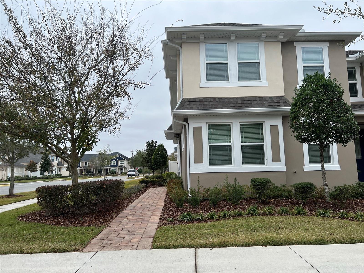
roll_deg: +2.3
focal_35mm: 26
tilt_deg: +7.9
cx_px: 182
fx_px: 273
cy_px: 136
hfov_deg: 67.3
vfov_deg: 53.1
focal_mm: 5.7
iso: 50
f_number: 1.5
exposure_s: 1/1079
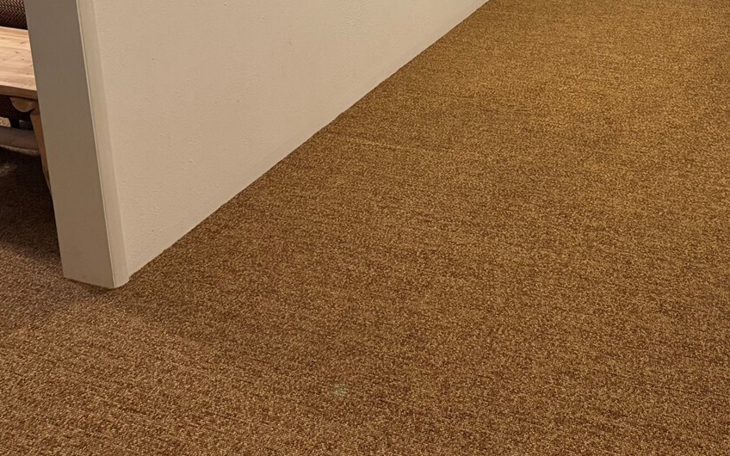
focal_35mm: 48
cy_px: -54
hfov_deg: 41.1
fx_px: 955
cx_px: 511
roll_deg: +1.2
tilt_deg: -14.9
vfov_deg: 24.9
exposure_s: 1/60
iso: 500
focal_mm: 6.76
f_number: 1.78
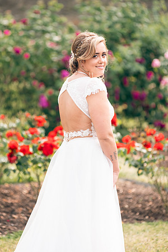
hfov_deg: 6.9
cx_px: 84
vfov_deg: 10.3
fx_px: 1400
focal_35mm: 200
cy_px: 126
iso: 80
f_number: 3.5
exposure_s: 1/250
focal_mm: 200
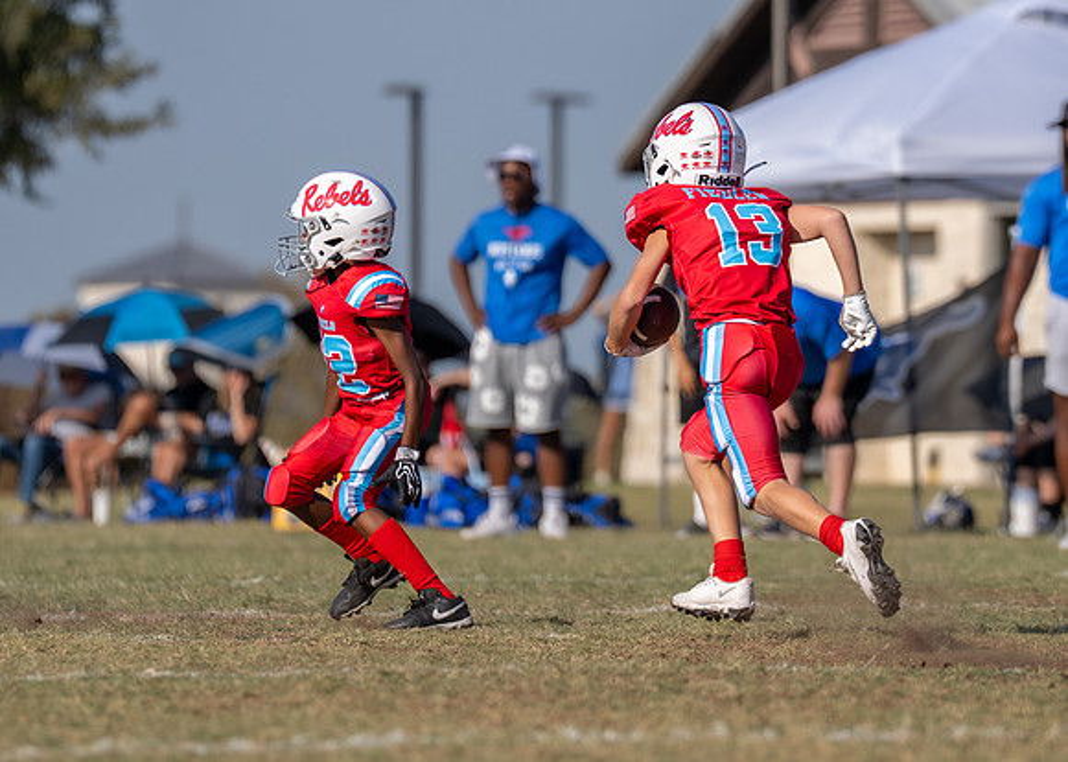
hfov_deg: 5.0
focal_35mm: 406
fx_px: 12298
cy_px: 241
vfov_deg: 3.6
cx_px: 752
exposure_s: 1/2000
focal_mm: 197
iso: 100
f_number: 3.2
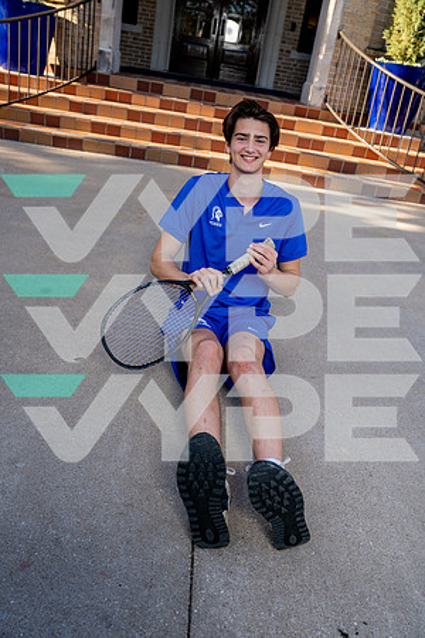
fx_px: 567
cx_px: 212
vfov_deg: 58.7
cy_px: 319
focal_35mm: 32
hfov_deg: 41.1
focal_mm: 32
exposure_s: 1/250
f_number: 4
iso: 100
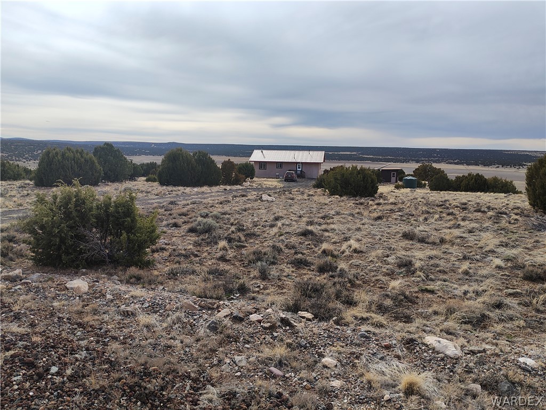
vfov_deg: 54.9
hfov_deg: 69.4
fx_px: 394
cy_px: 205
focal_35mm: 25
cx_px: 273
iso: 109
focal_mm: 4.15
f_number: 1.5
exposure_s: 1/4781
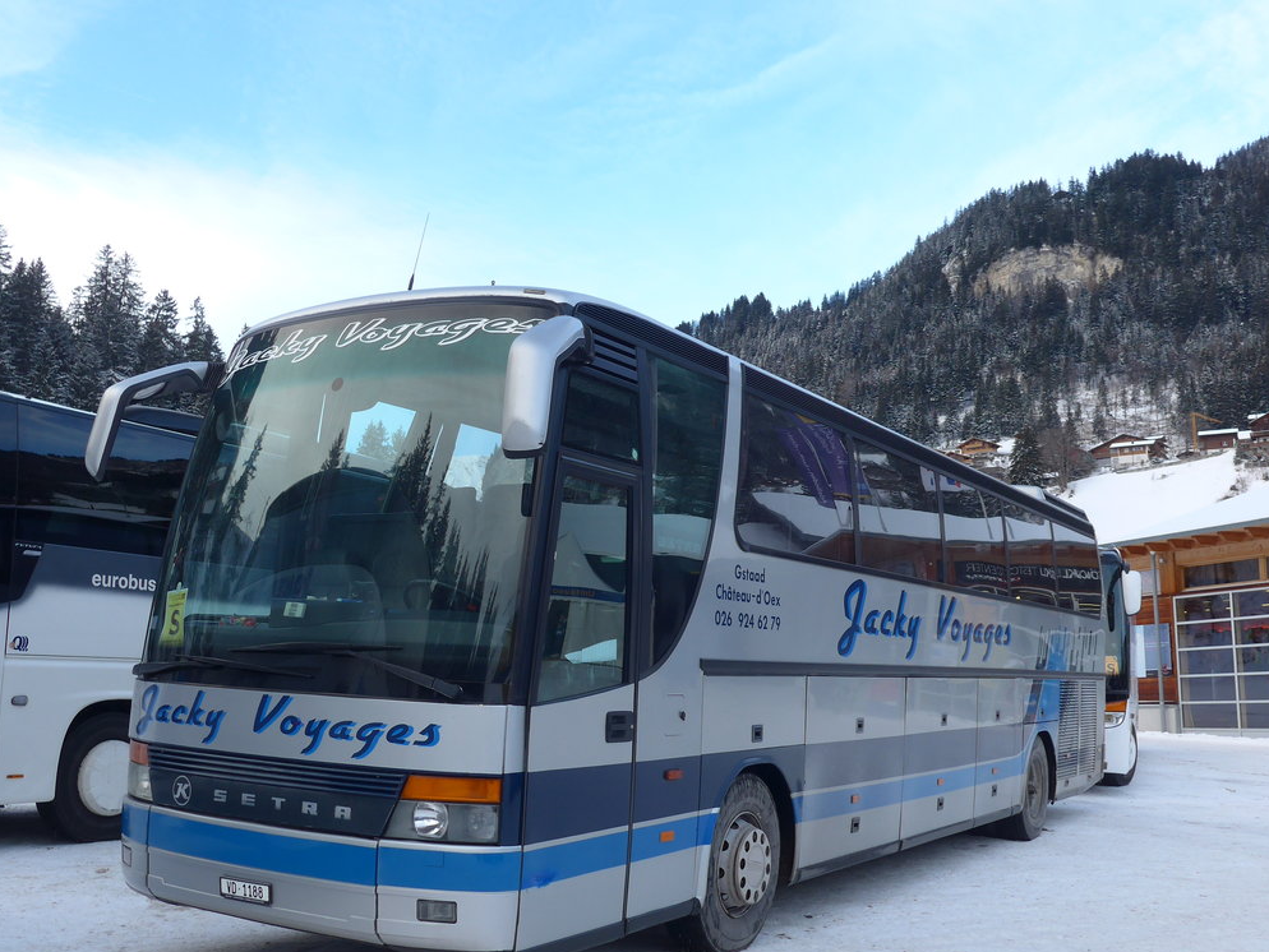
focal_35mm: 35
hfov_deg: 52.6
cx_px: 638
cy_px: 523
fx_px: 1283
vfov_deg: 40.7
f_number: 2.8
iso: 80
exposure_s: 1/320
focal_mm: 6
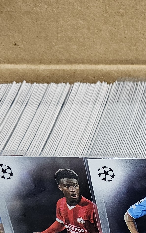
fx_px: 656
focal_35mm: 103
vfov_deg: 19.0
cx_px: 319
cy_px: 281
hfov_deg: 11.2
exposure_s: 1/120
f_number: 1.7
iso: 320
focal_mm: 6.3
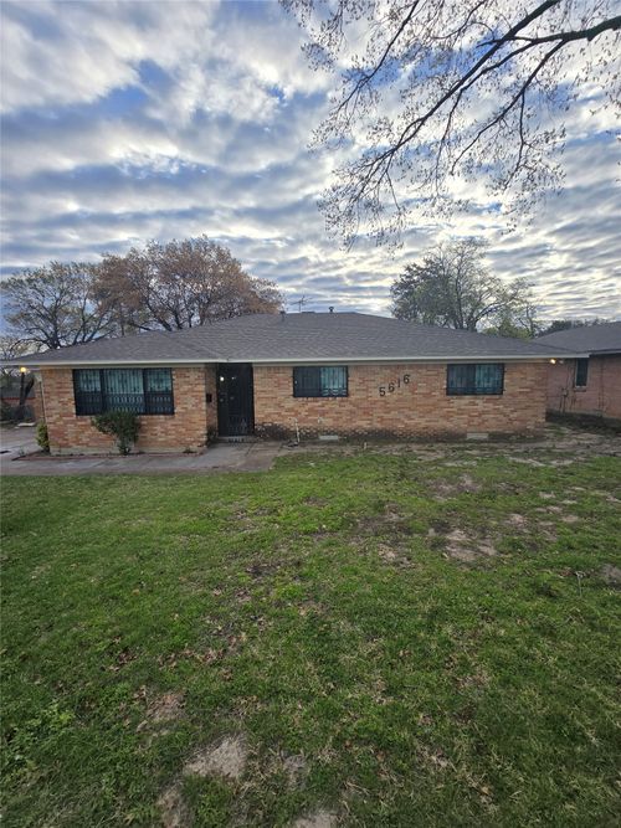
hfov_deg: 89.9
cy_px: 414
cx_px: 310
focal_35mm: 13
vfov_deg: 106.2
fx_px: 311
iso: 50
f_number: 2.2
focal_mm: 2.2
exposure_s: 1/1084
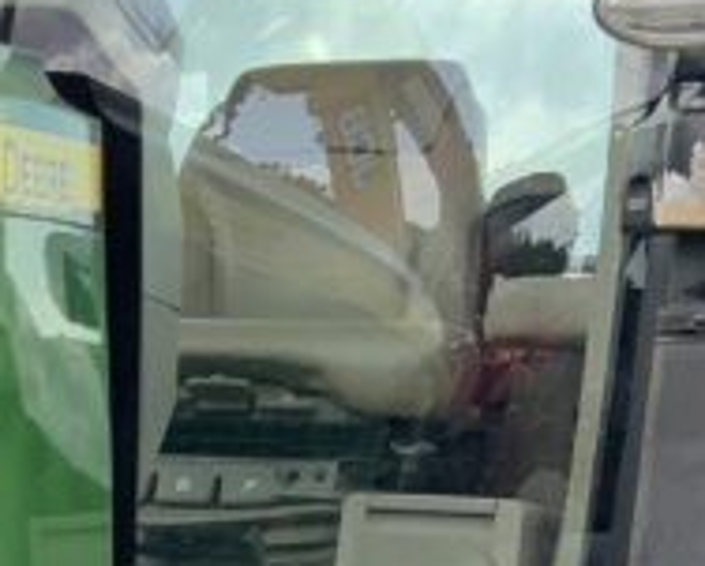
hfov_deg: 11.1
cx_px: -780
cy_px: 911
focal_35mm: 154
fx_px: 3218
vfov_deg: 9.7
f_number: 1.8
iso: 16
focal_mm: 3
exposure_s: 1/383
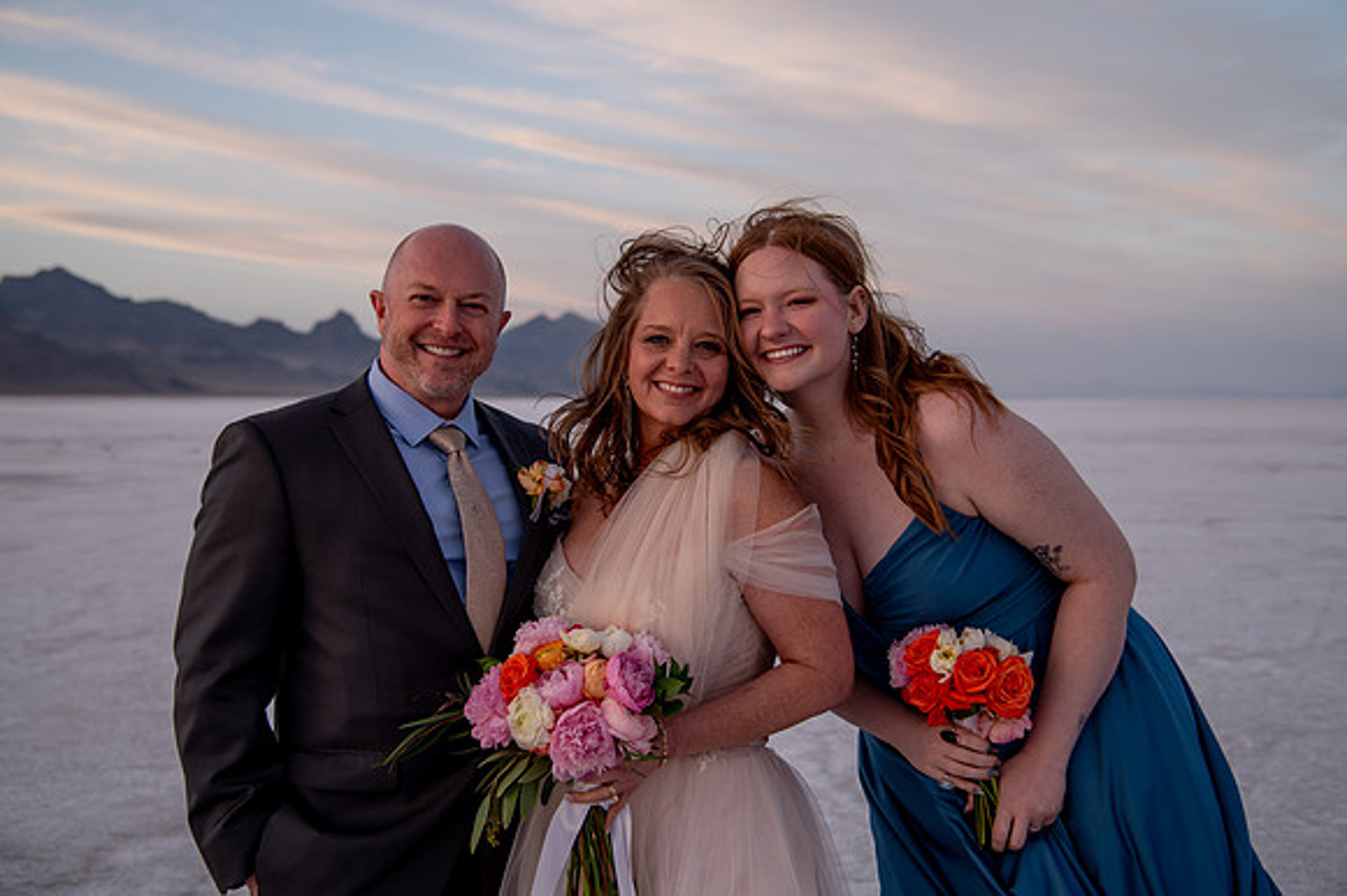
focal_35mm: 49
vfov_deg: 27.4
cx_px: 674
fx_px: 1841
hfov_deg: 40.2
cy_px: 425
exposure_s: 1/200
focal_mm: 46
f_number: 4
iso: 200
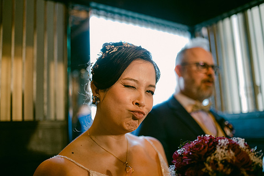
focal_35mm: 35
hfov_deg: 54.5
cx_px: 132
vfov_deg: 37.8
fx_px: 257
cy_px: 88
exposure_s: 1/125
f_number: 1.4
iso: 3600
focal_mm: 35
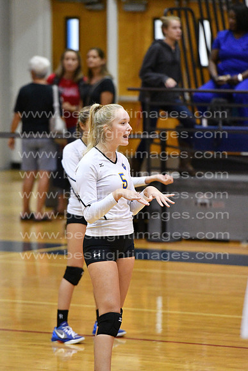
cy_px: 186
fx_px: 3098
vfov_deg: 6.9
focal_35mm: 300
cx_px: 124
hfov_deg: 4.6
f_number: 4
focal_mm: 200
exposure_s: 1/640
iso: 8000
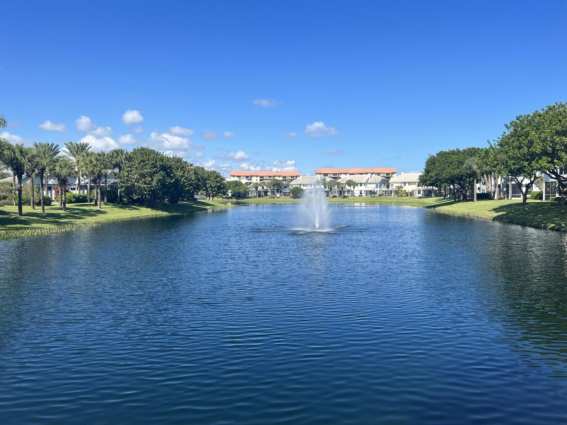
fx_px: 426
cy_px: 212
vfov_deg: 53.1
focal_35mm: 26
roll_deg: +0.0
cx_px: 284
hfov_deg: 67.3
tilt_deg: -2.1
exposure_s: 1/4630
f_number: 1.5
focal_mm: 5.7
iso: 50
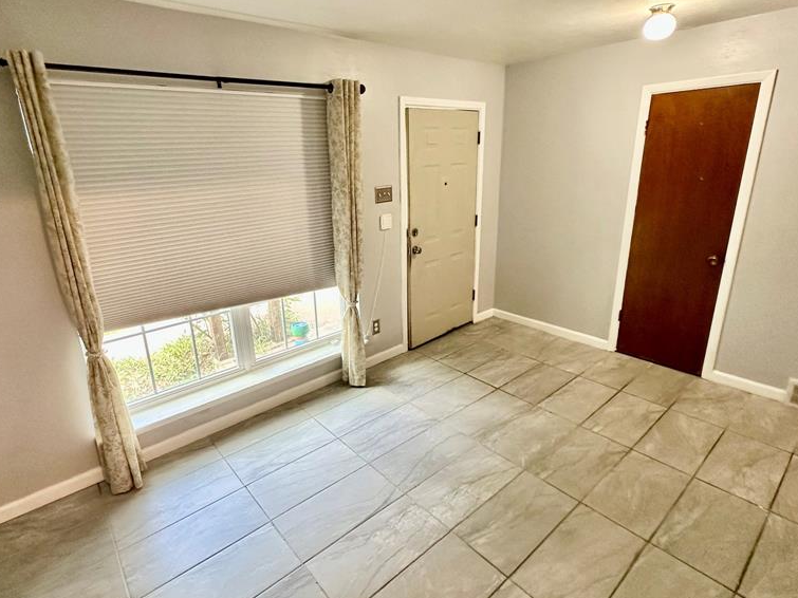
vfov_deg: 68.6
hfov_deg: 84.6
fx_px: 438
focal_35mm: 19
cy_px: 284
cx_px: 374
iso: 250
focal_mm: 2.22
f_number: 2.2
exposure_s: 1/60
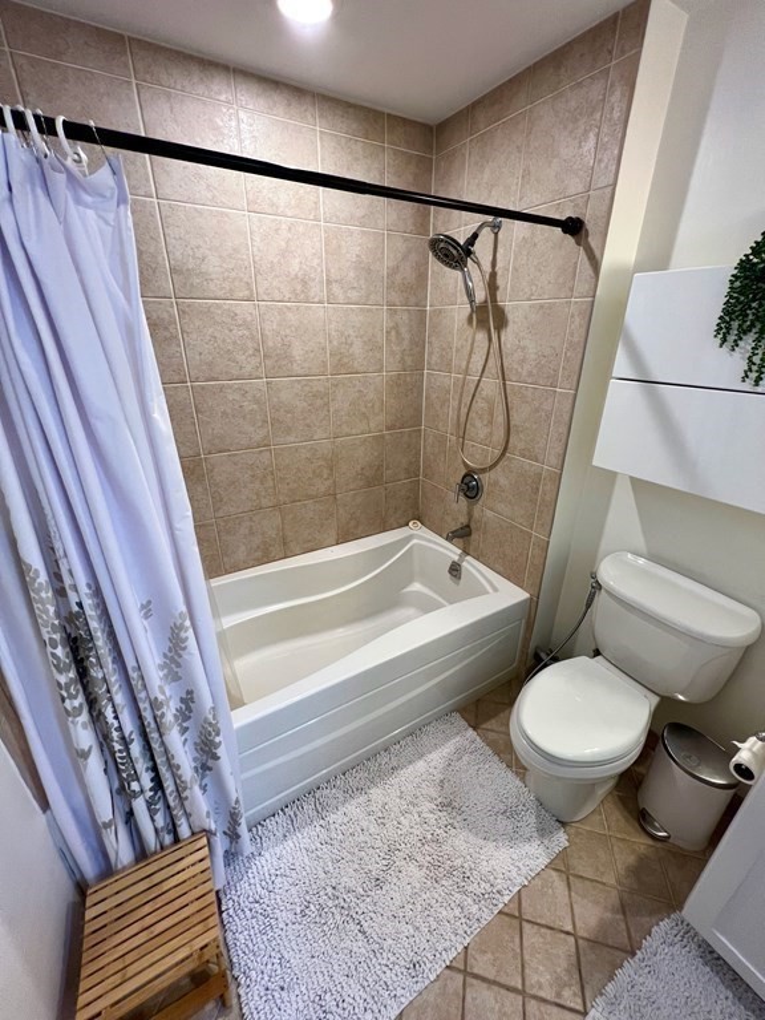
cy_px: 510
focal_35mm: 13
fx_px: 383
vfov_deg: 106.2
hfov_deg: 89.9
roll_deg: +0.1
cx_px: 382
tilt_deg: -22.5
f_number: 1.8
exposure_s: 1/60
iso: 160
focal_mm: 1.57
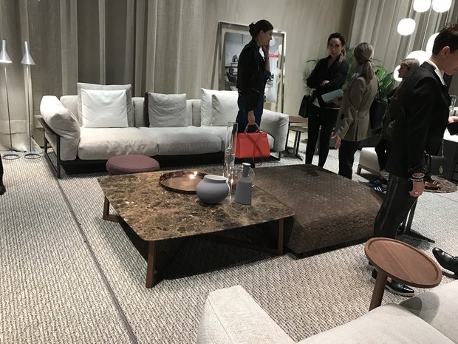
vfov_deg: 49.7
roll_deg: -6.8
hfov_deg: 63.4
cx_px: 229
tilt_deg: -16.6
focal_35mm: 28
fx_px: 370
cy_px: 172
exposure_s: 1/25
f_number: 1.8
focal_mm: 3.99
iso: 40
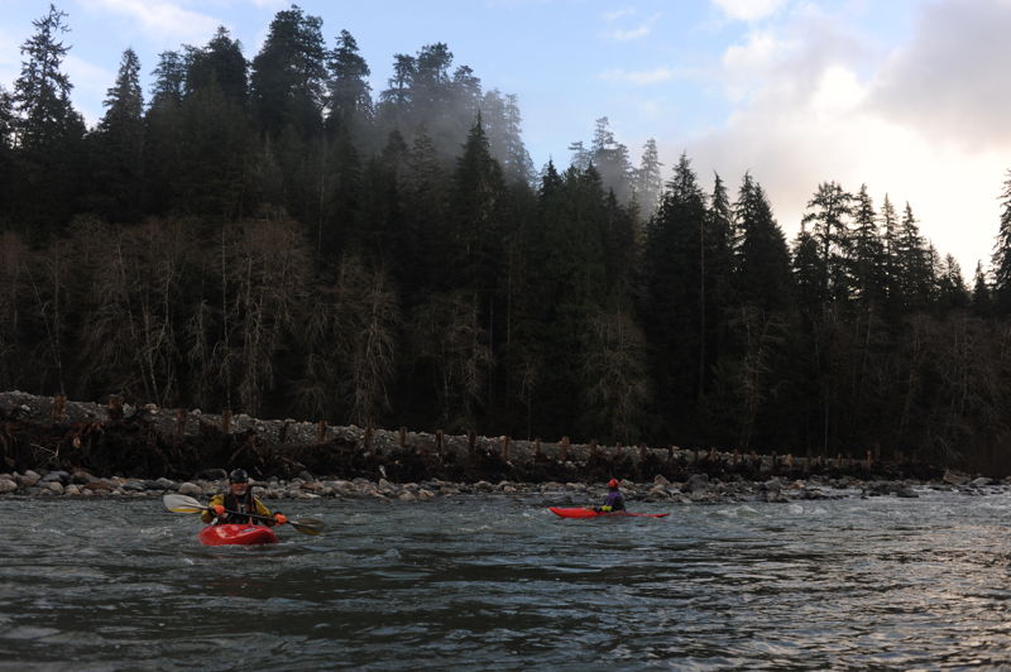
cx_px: 506
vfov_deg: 37.8
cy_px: 336
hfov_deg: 54.5
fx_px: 982
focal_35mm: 35
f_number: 5
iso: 320
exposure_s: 1/800
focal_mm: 35
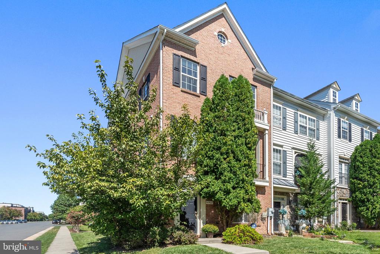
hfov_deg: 78.6
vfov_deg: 57.2
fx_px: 232
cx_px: 190
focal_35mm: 22
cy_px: 127
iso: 800
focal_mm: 15
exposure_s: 1/2000
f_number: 8
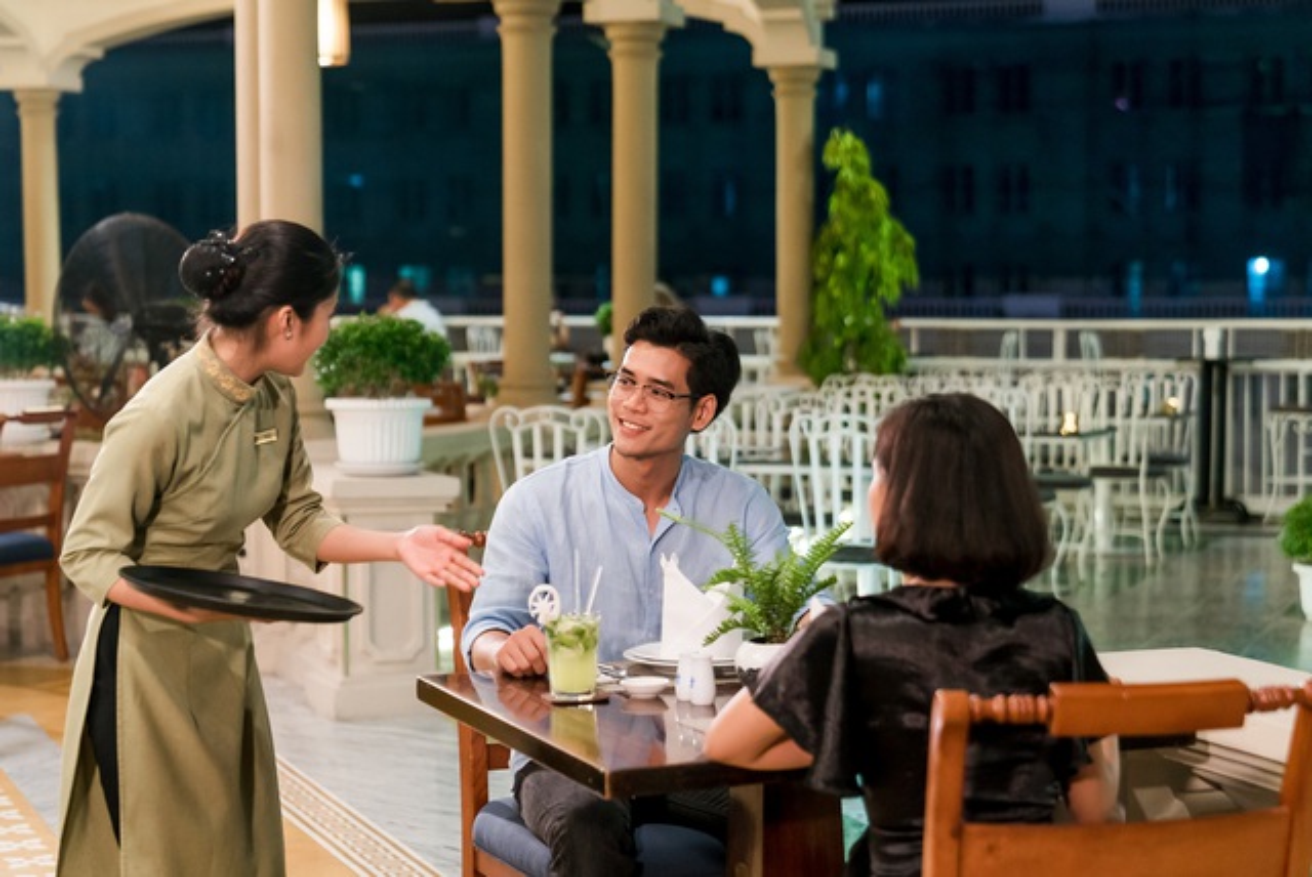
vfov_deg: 19.5
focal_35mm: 70
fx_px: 2553
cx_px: 656
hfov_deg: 28.8
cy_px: 438
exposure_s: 1/80
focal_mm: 70
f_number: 2.8
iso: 2000
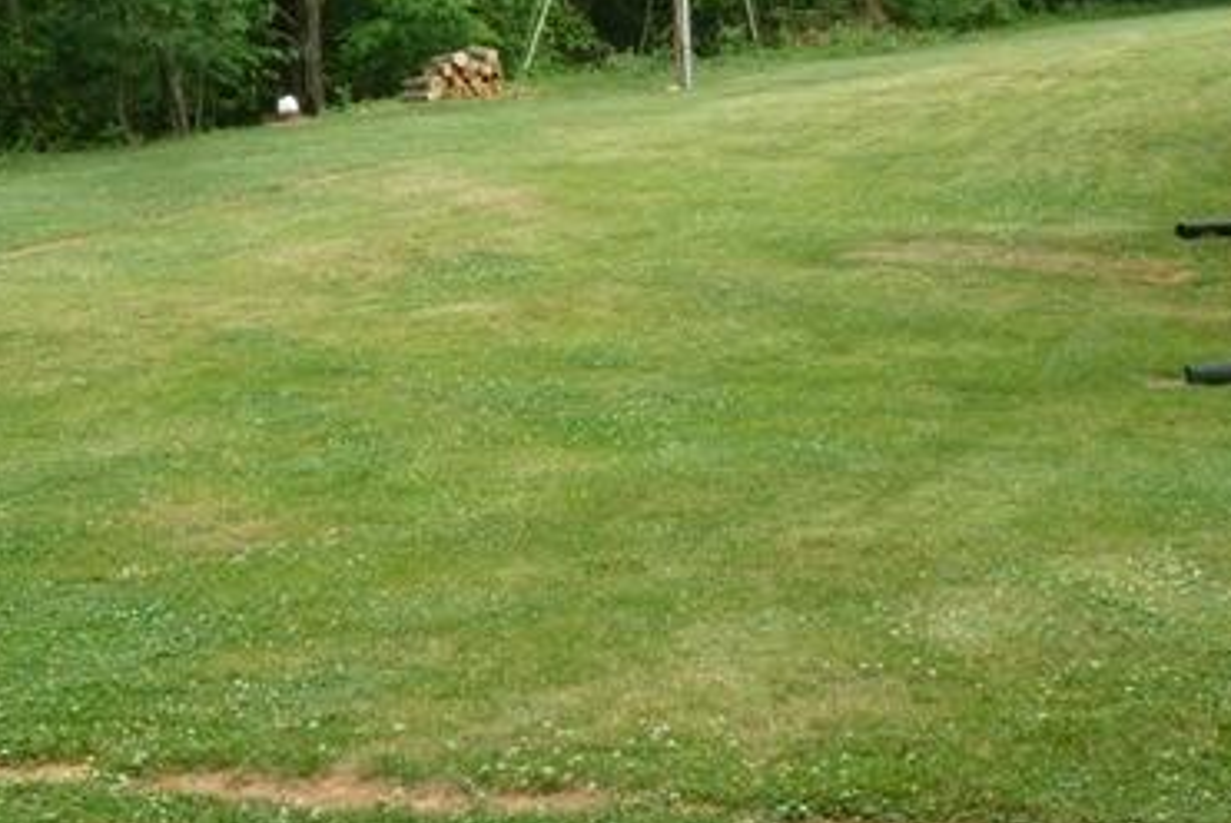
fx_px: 2361
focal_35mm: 69
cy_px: 338
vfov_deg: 19.8
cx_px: 511
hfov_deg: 29.2
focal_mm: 9.1
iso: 320
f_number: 3.9
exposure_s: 1/250
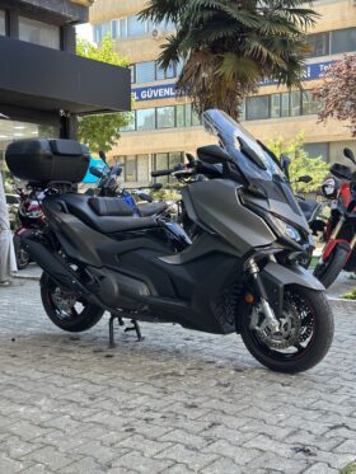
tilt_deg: -2.3
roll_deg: -0.5
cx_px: 178
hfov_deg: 30.3
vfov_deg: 39.6
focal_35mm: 48
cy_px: 237
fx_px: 658
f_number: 1.78
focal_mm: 6.86
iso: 80
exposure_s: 1/454
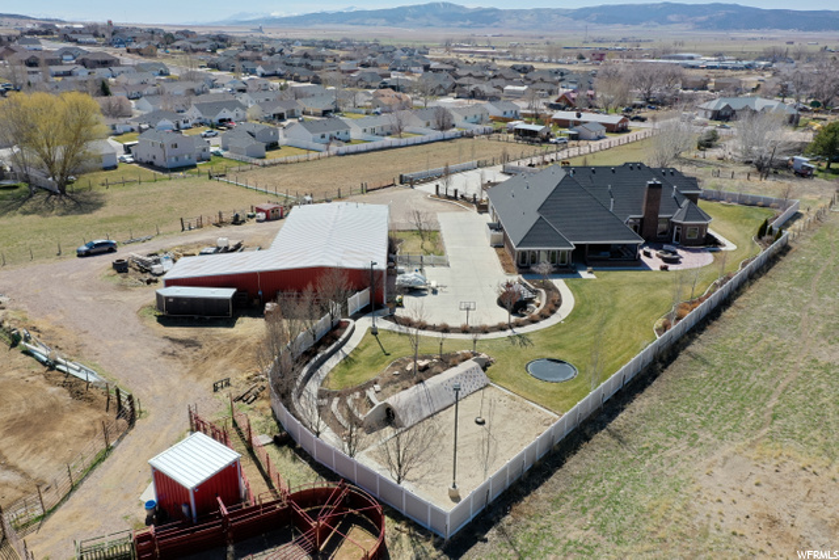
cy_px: 280
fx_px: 653
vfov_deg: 46.4
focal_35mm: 28
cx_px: 420
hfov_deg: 65.5
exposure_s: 1/400
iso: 100
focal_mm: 10.26
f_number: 5.6
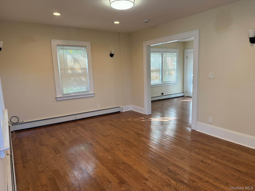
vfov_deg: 56.8
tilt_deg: -9.4
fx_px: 177
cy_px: 96
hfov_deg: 71.6
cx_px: 128
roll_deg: +1.7
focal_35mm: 24
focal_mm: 6.76
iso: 125
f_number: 1.78
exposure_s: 1/126
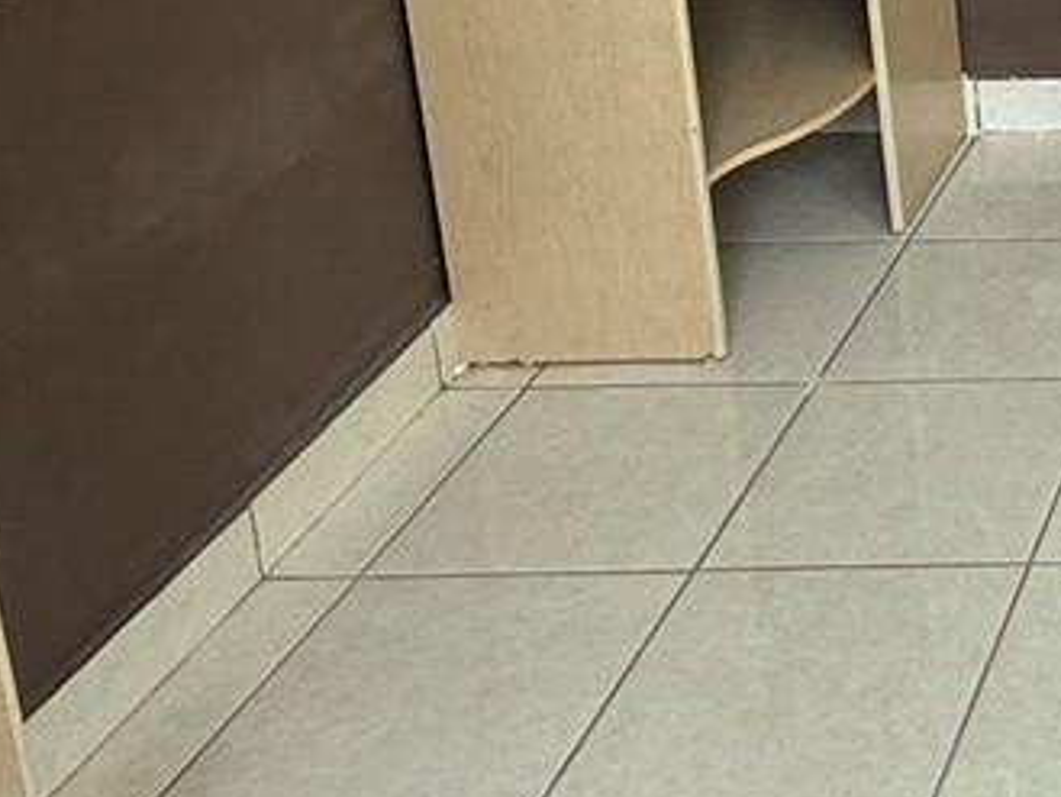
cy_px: -345
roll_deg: +1.8
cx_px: 1600
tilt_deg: -11.4
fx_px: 2085
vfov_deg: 19.3
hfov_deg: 23.0
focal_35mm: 68
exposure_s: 1/99
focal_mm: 2.22
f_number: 2.2
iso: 125
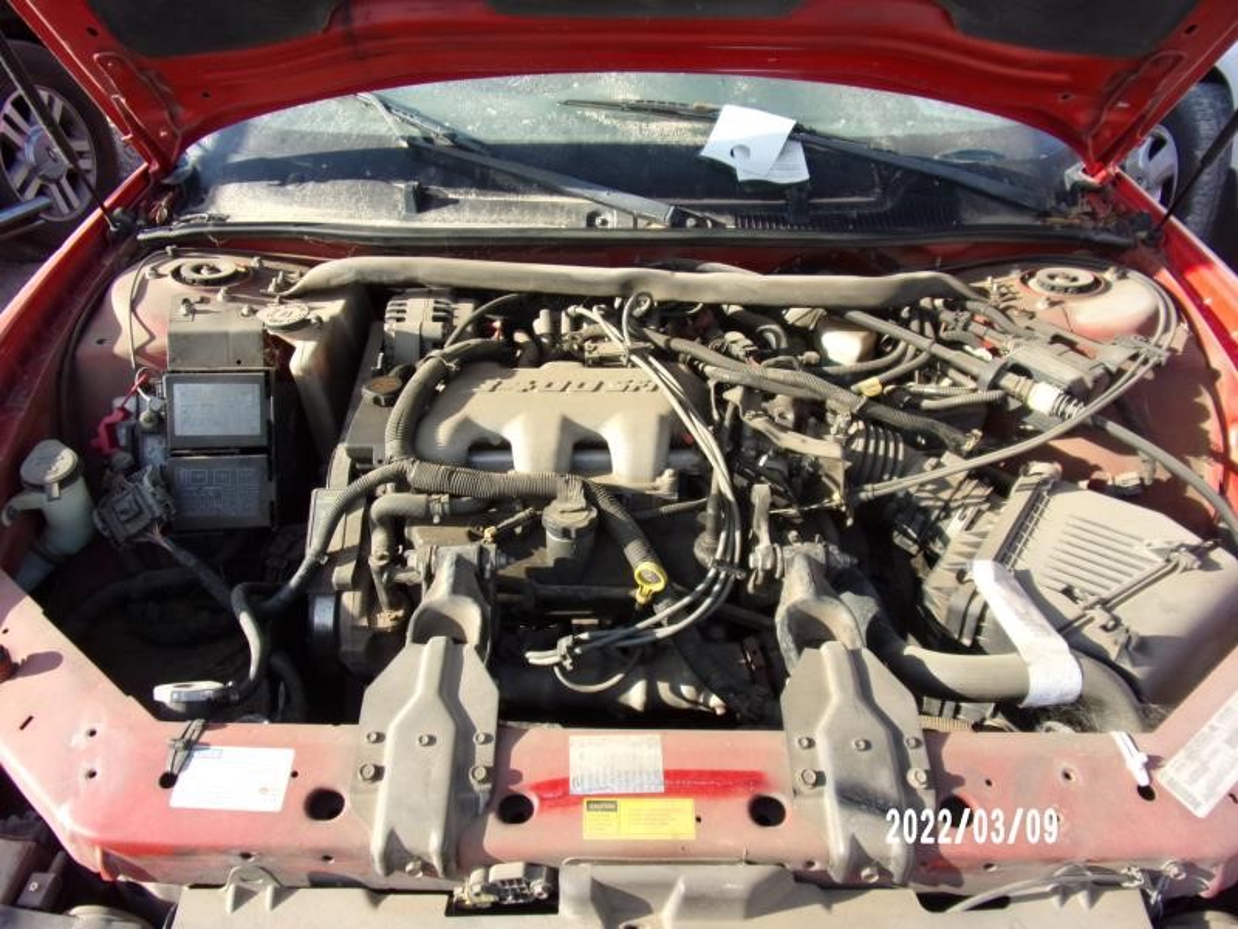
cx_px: 619
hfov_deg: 71.6
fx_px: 858
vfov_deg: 56.8
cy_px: 464
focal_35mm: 24
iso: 80
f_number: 3.3
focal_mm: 4.3
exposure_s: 1/300
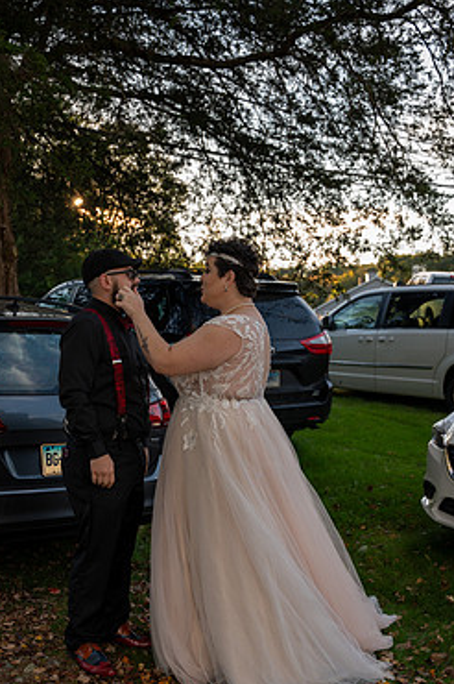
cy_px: 412
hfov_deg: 29.8
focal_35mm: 45
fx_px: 853
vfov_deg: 43.4
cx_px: 191
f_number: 4
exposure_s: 1/200
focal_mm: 37
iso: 160
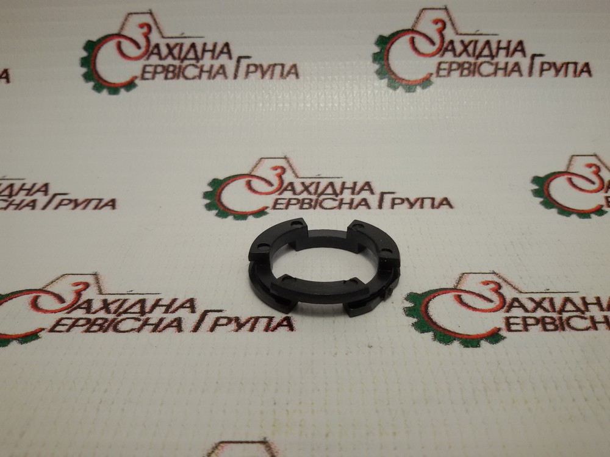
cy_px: 228
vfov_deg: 45.4
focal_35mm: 31
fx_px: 546
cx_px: 305
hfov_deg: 58.4
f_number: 2.4
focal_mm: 2.93
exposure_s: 1/100
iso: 40
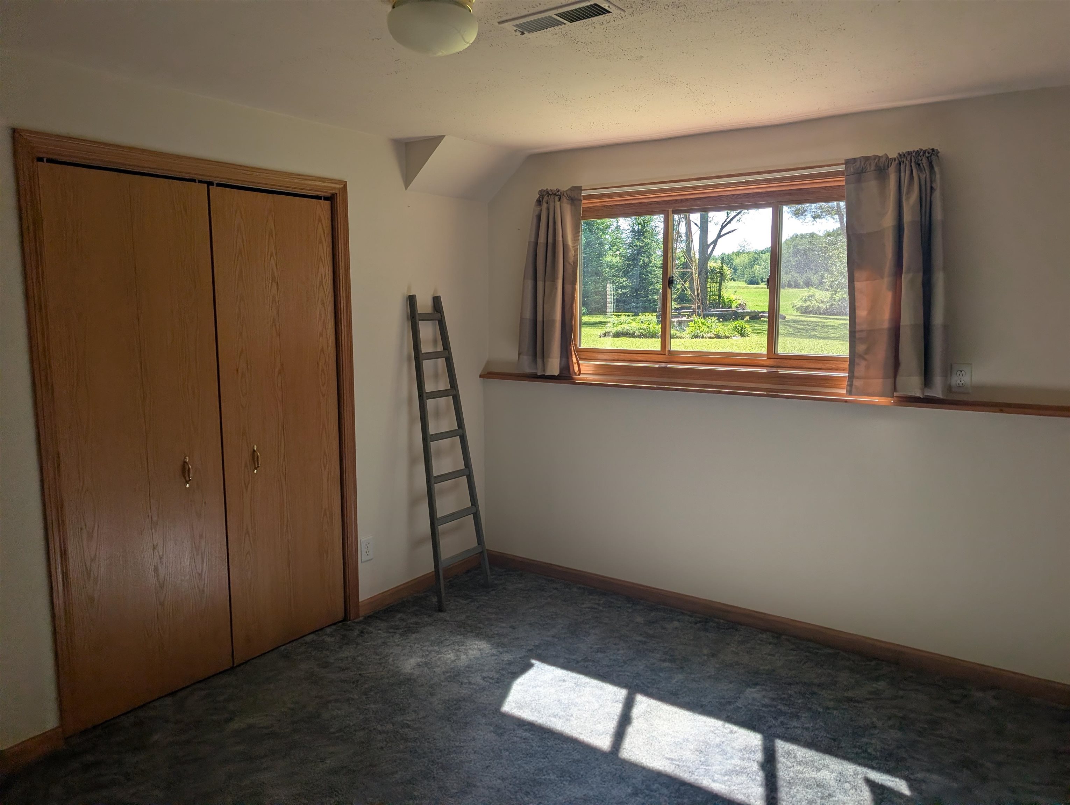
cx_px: 535
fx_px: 743
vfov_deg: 56.9
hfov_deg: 71.5
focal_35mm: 24
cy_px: 402
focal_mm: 6.9
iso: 25
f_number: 1.68
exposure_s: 1/226
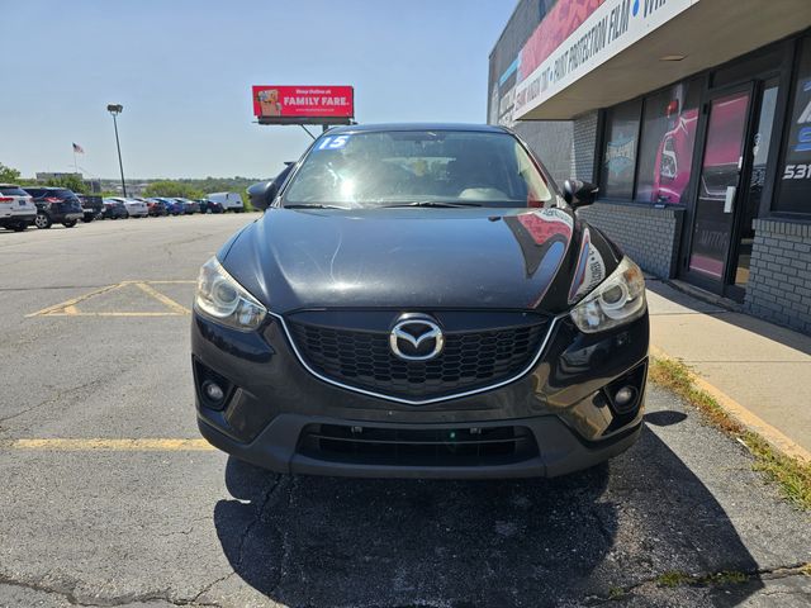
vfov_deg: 58.9
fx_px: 539
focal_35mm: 23
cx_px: 406
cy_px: 304
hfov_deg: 73.9
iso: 10
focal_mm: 6.3
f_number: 1.7
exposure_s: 1/654
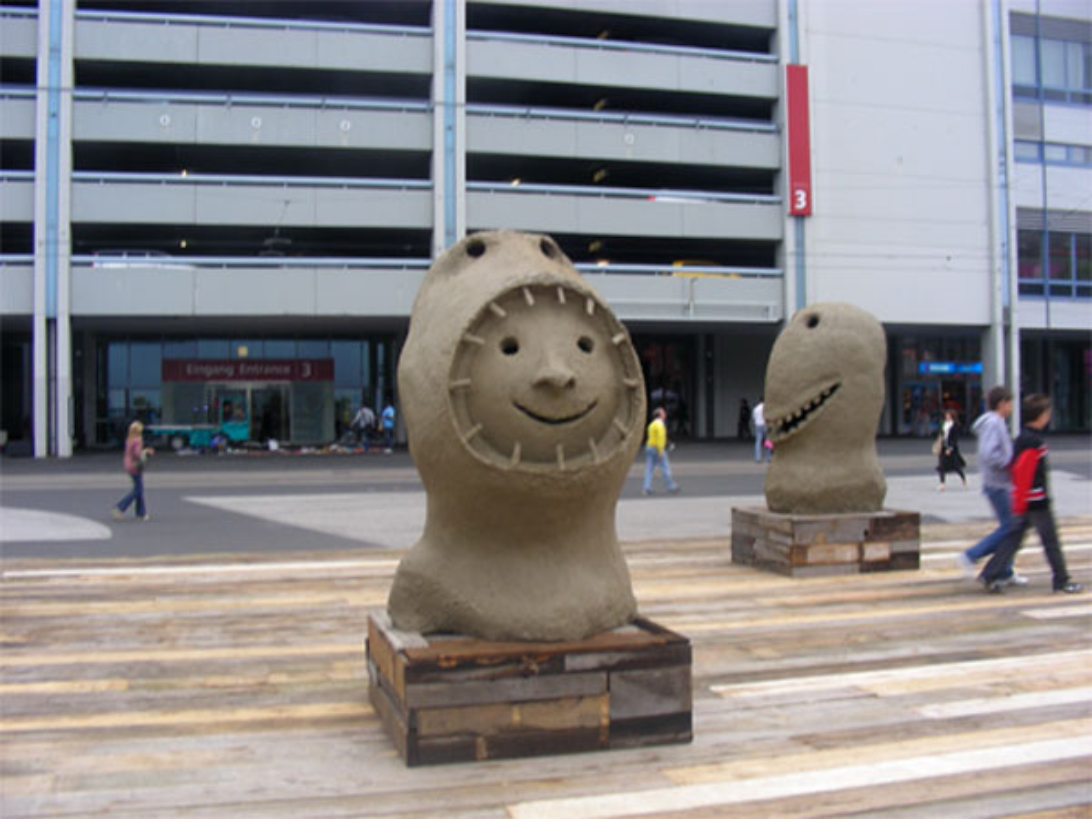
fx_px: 1199
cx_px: 546
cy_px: 410
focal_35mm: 38
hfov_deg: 49.0
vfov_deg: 37.7
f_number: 3.5
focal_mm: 6.3
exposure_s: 1/30
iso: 63
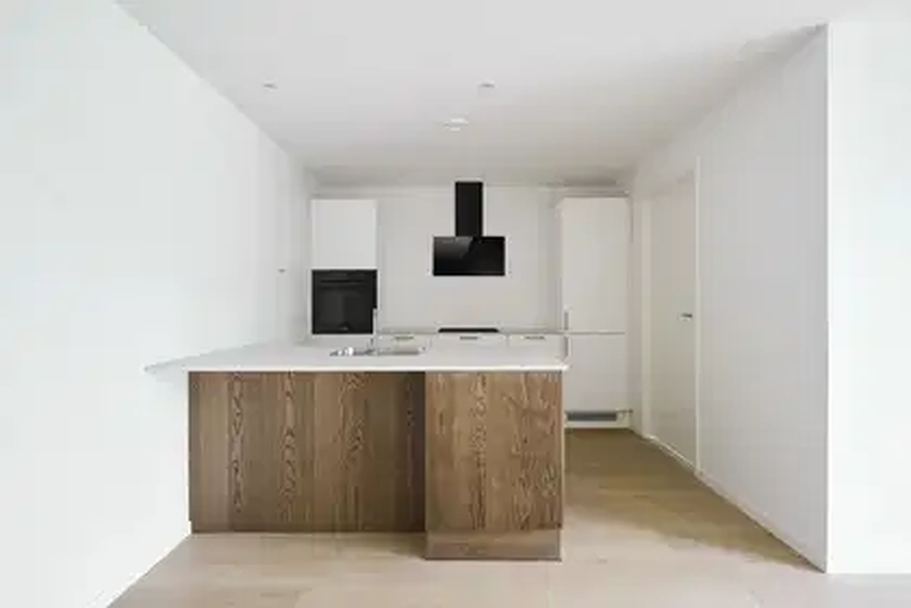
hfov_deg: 90.0
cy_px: 304
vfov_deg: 67.4
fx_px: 455
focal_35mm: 18
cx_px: 456
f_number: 2.8
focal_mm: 18
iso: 640
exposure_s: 1/40
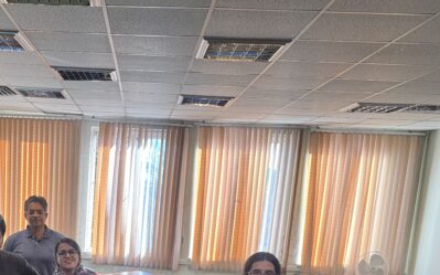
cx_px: 88
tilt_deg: -12.0
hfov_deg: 39.5
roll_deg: -3.0
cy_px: 313
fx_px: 587
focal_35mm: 49
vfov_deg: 24.3
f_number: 1.78
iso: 80
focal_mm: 6.76
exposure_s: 1/121
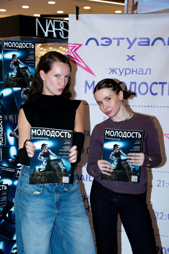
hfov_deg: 21.1
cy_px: 127
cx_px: 84
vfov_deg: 31.2
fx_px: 454
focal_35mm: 64
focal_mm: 43
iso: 400
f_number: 3.5
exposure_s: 1/250
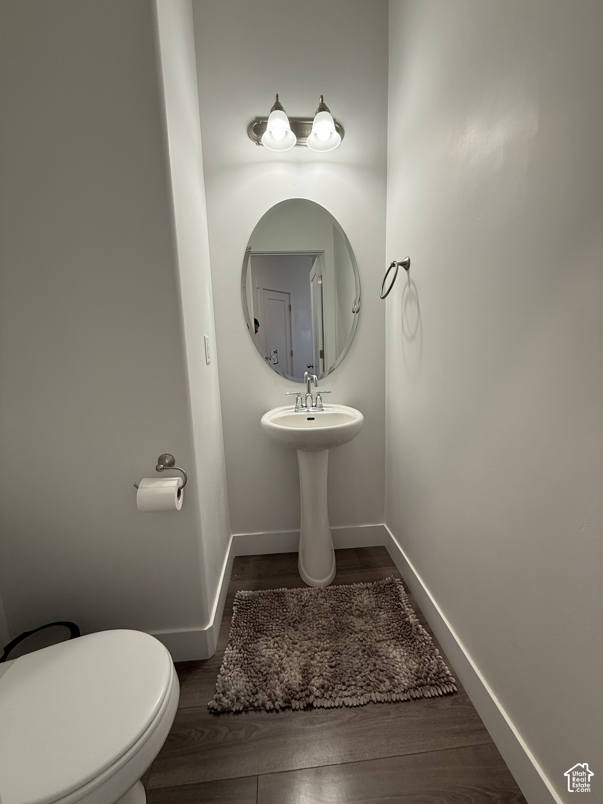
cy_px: 402
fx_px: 325
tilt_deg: -7.4
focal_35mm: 14
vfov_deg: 102.1
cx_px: 302
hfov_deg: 85.7
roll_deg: +1.8
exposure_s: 1/120
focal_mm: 2.22
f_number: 2.2
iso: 125
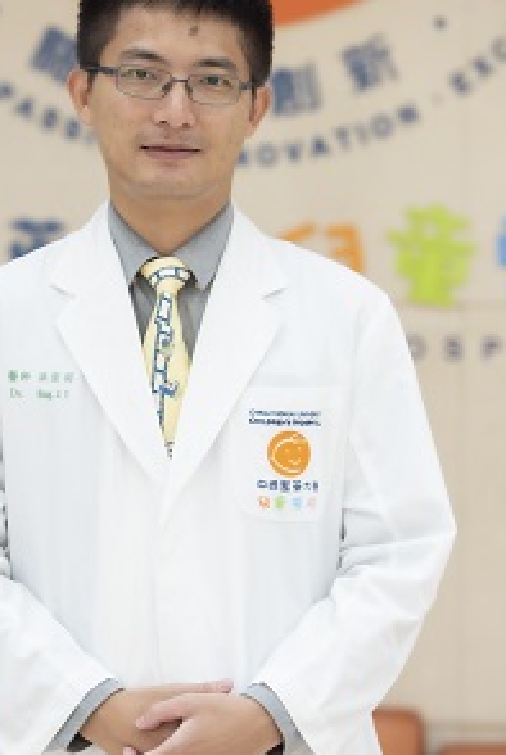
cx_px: 188
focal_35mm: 206
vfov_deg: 10.0
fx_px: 4328
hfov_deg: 6.7
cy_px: 392
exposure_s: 1/160
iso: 800
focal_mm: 135
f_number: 3.5
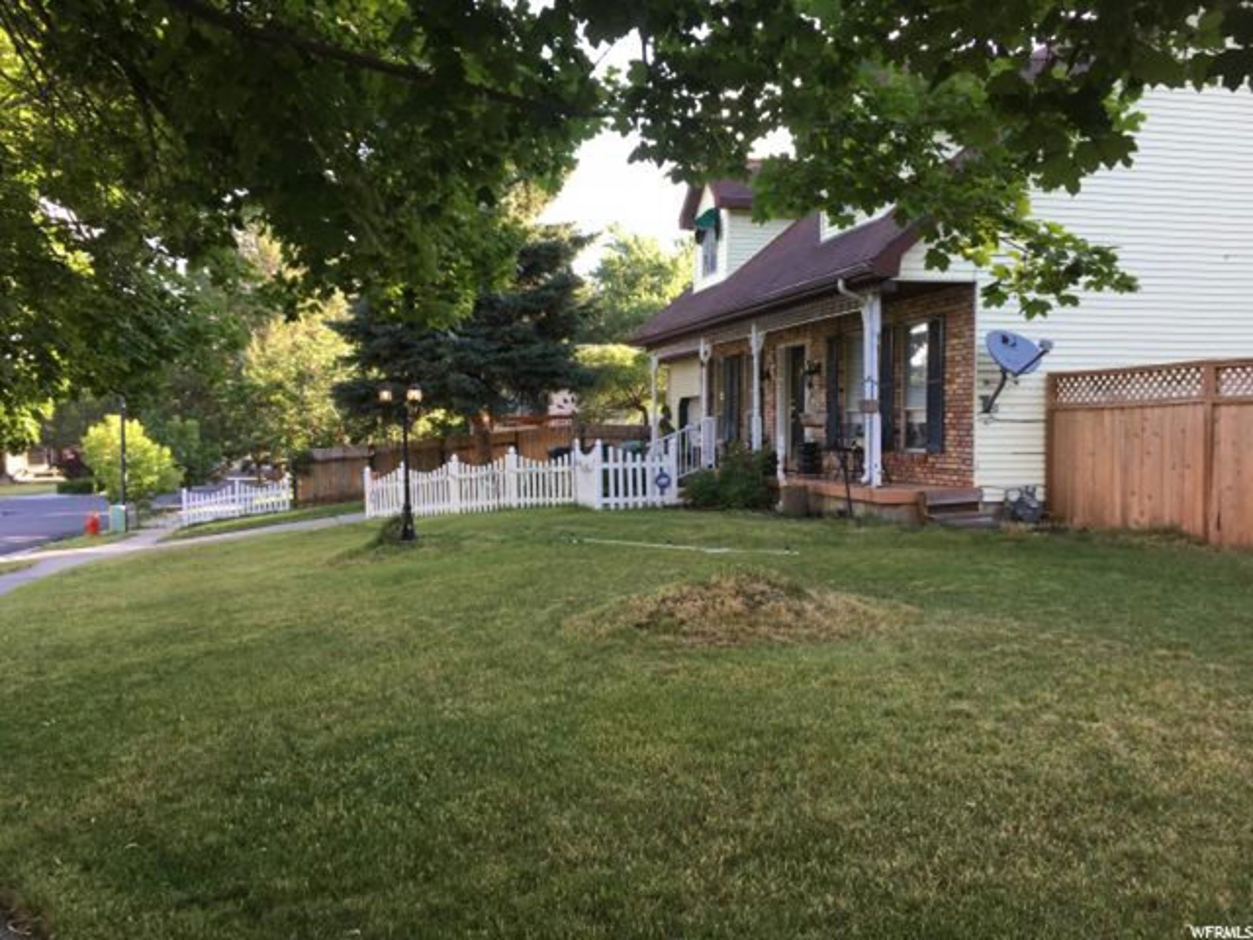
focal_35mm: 29
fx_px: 1050
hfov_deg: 61.7
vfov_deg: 48.2
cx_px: 626
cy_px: 470
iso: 40
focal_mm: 4.15
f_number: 2.2
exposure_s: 1/120
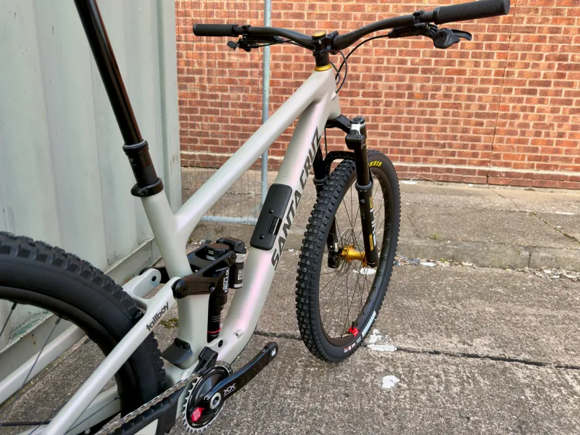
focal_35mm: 24
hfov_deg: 71.6
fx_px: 402
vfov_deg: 56.8
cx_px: 290
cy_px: 218
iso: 64
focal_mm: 6.76
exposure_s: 1/533
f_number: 1.78
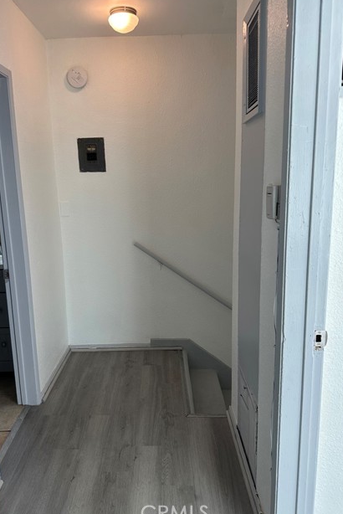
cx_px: 154
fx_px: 371
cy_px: 257
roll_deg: +1.0
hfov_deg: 49.5
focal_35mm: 26
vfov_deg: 69.4
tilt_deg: -10.4
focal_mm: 6.86
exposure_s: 1/120
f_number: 1.78
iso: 80
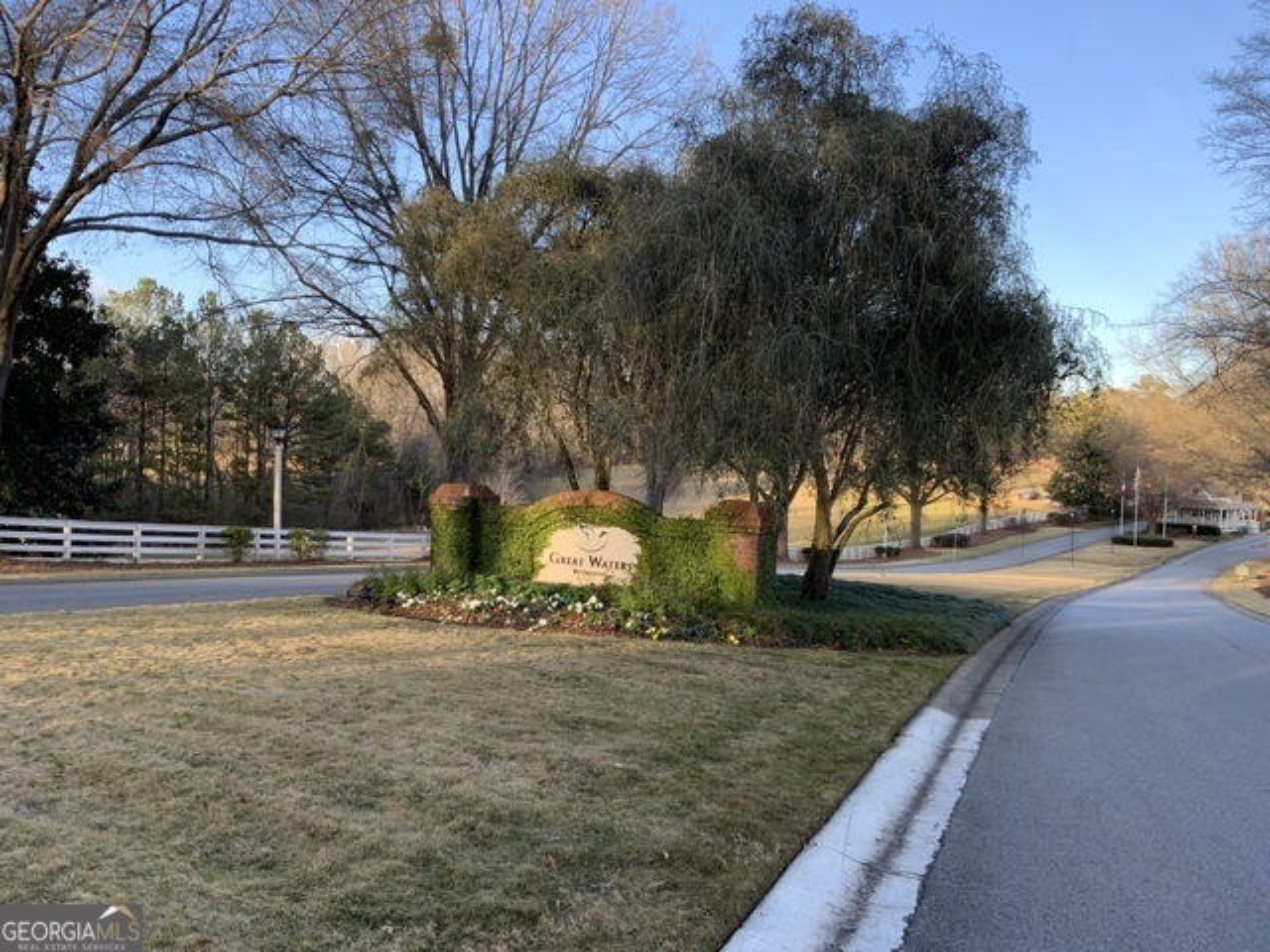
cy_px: 476
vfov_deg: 48.2
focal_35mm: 29
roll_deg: -2.5
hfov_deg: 61.7
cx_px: 635
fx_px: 1064
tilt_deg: -3.2
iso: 16
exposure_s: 1/157
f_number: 1.8
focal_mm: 3
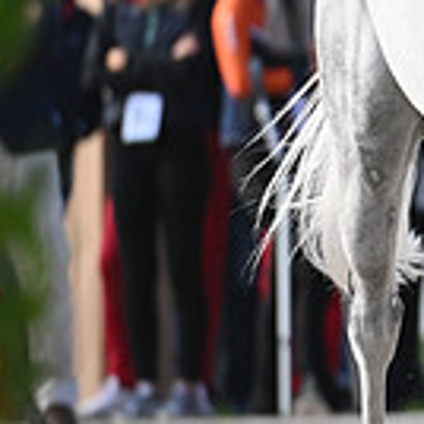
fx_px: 19442
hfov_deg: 1.2
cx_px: 845
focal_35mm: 1403
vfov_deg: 1.2
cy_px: 27
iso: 800
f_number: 5
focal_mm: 380
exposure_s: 1/1600
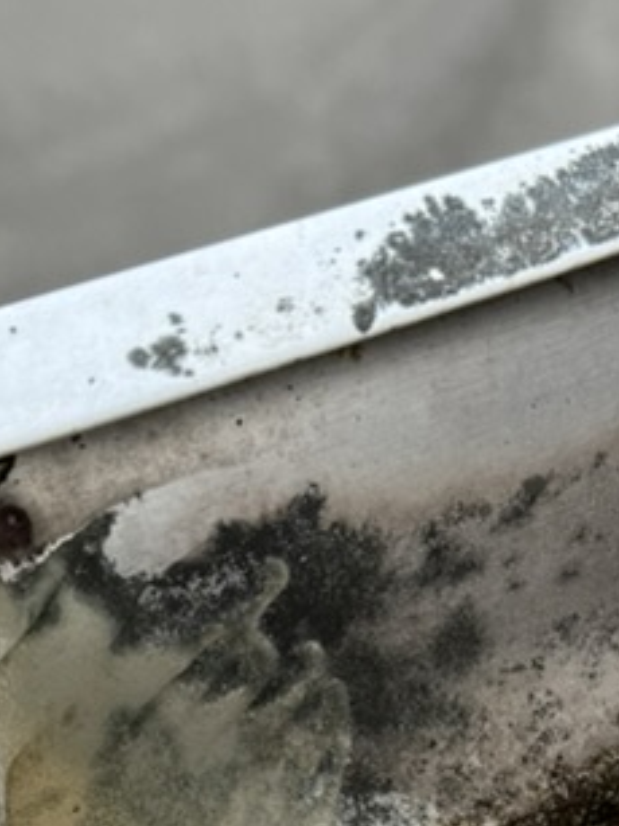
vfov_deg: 22.4
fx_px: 1909
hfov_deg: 18.2
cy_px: 1004
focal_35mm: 80
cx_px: 546
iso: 80
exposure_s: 1/1215
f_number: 1.78
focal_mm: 6.76
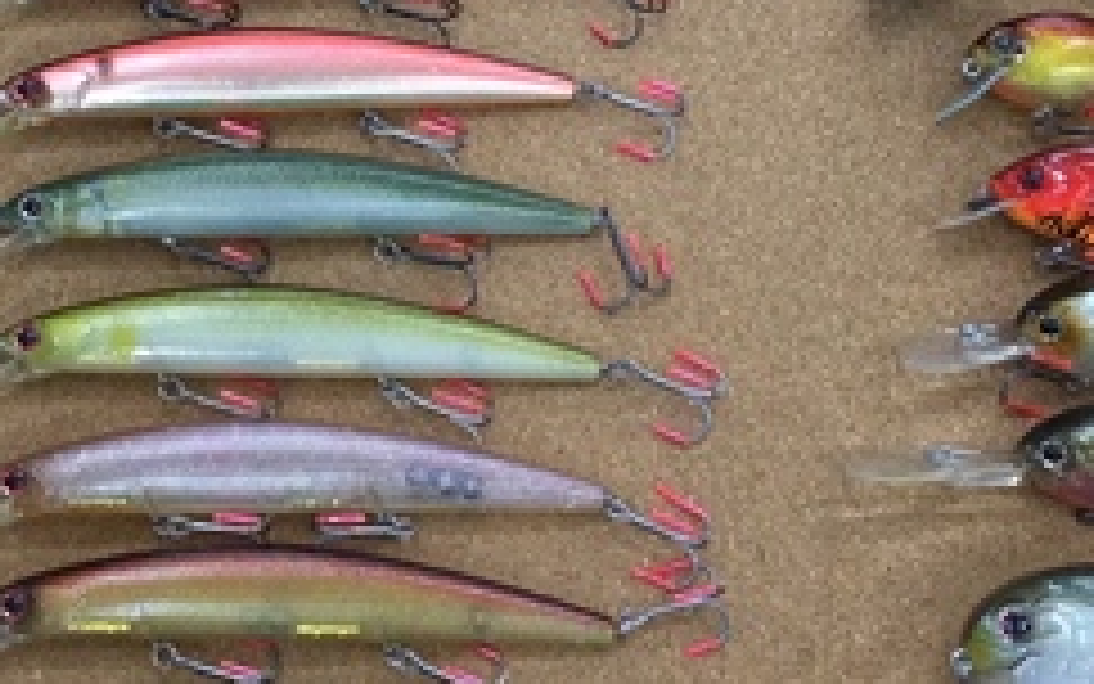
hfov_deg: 25.3
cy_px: 86
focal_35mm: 81
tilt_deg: -67.5
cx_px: 333
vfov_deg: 15.9
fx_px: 2416
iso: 32
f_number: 2.4
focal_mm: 3.3
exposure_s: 1/30
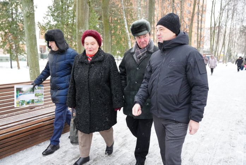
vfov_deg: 43.7
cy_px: 82
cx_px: 123
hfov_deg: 61.9
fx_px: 205
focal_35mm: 30
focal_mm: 30
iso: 2000
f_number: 4.5
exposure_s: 1/160
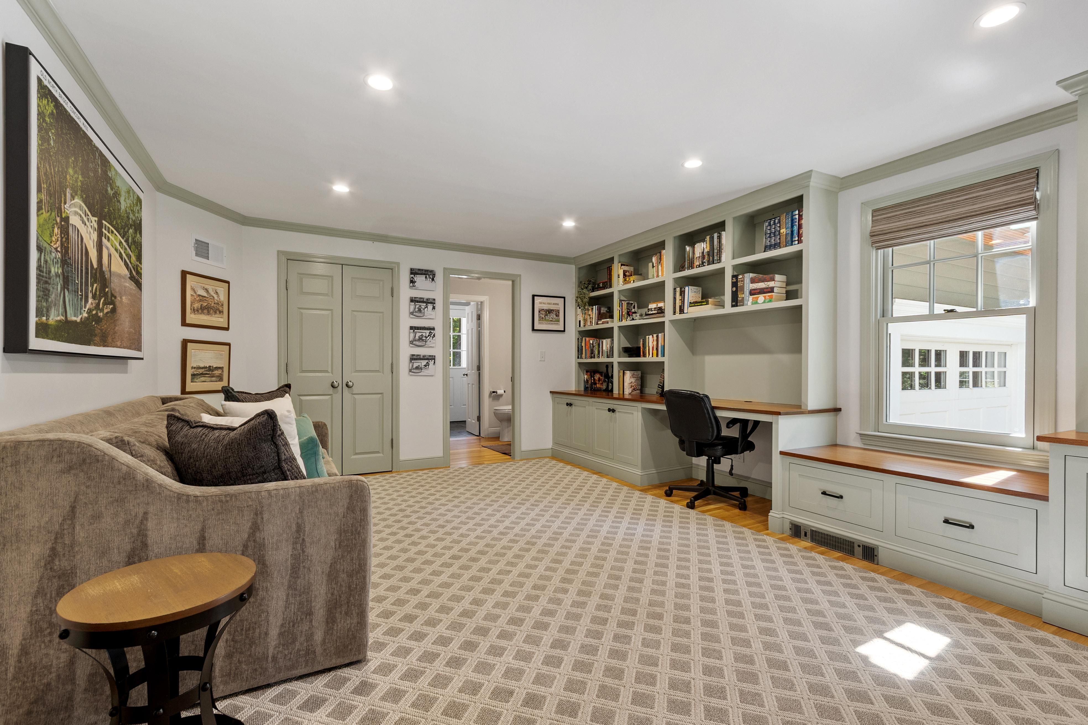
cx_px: 544
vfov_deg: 77.3
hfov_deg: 100.4
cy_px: 362
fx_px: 453
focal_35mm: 15
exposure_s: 1/1.67
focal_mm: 10
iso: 400
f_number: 7.1
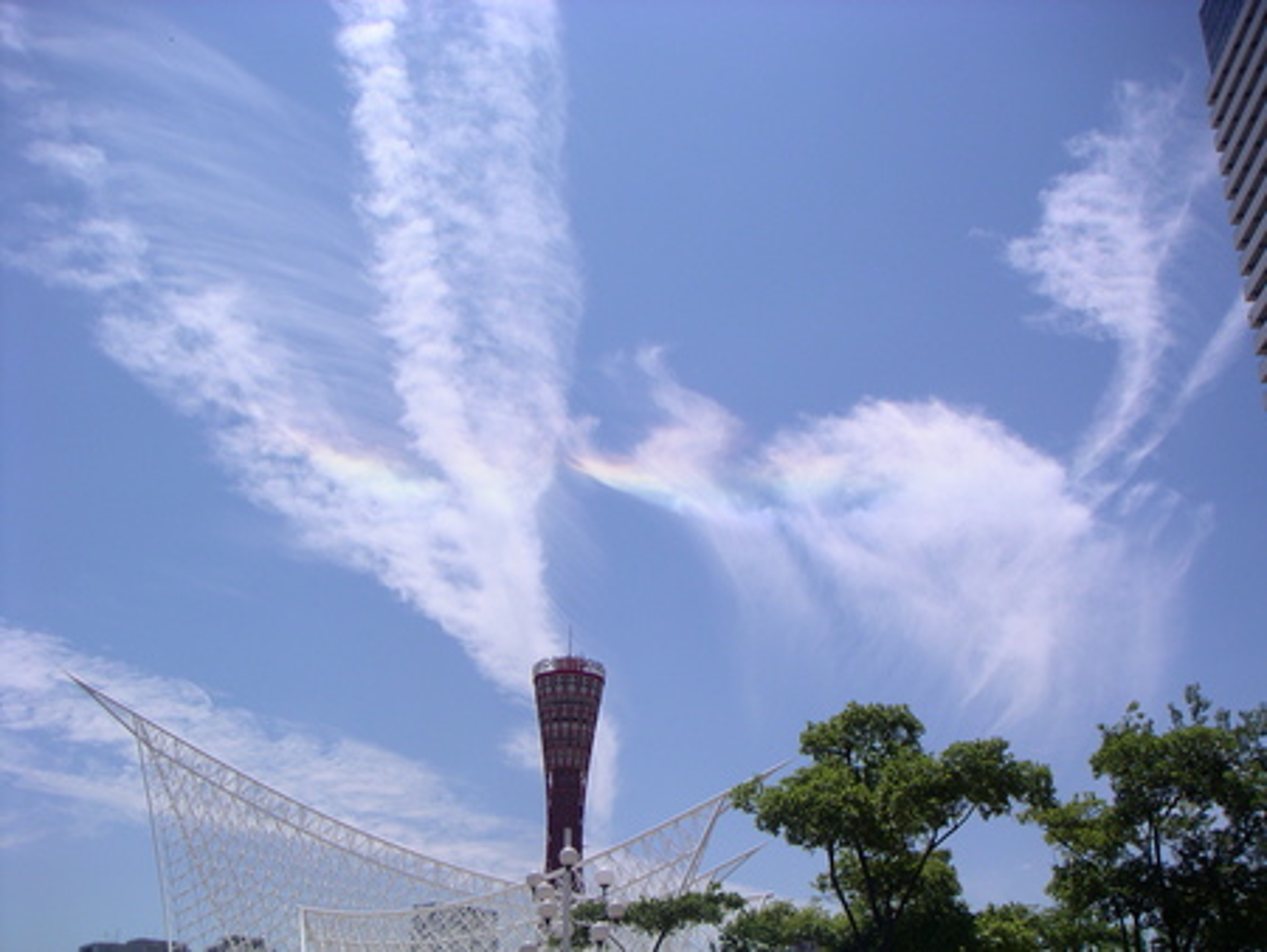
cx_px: 634
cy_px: 476
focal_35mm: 38
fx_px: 1392
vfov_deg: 37.8
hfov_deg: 49.0
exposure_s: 1/380
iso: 50
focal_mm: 6
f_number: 6.6
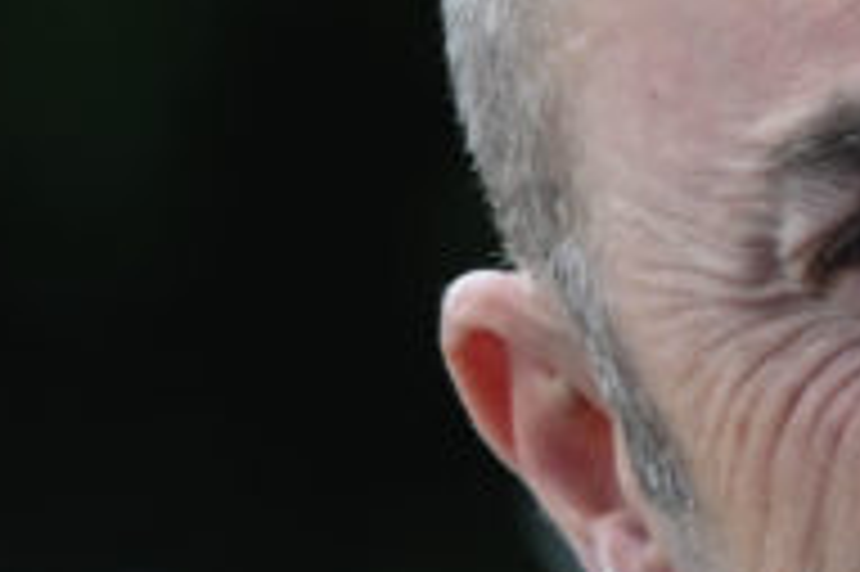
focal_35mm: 1445
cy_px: 586
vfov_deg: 0.9
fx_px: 34489
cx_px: 549
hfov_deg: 1.4
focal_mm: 180
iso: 200
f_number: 4.8
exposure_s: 1/200
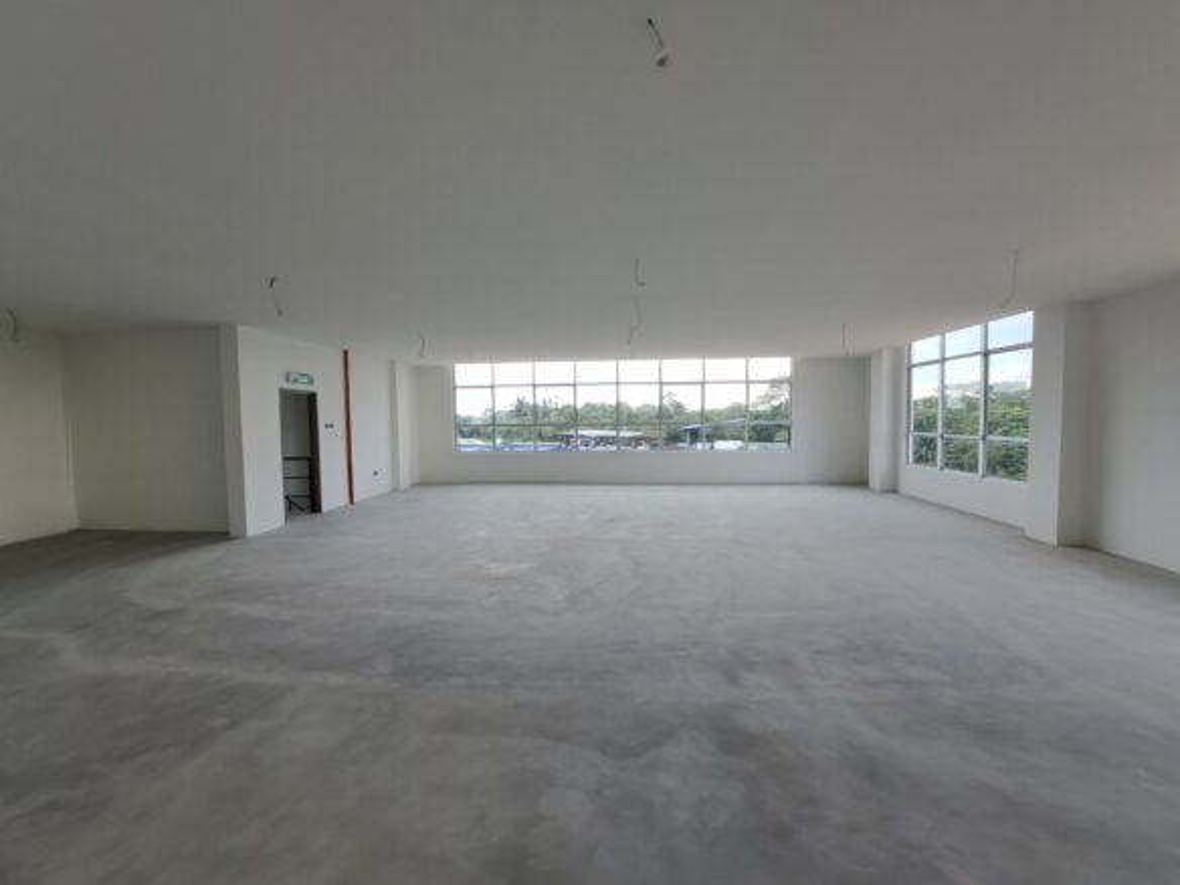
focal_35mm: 13
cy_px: 442
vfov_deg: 89.9
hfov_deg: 106.2
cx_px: 590
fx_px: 443
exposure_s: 1/50
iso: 50
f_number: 2.2
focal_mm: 1.74
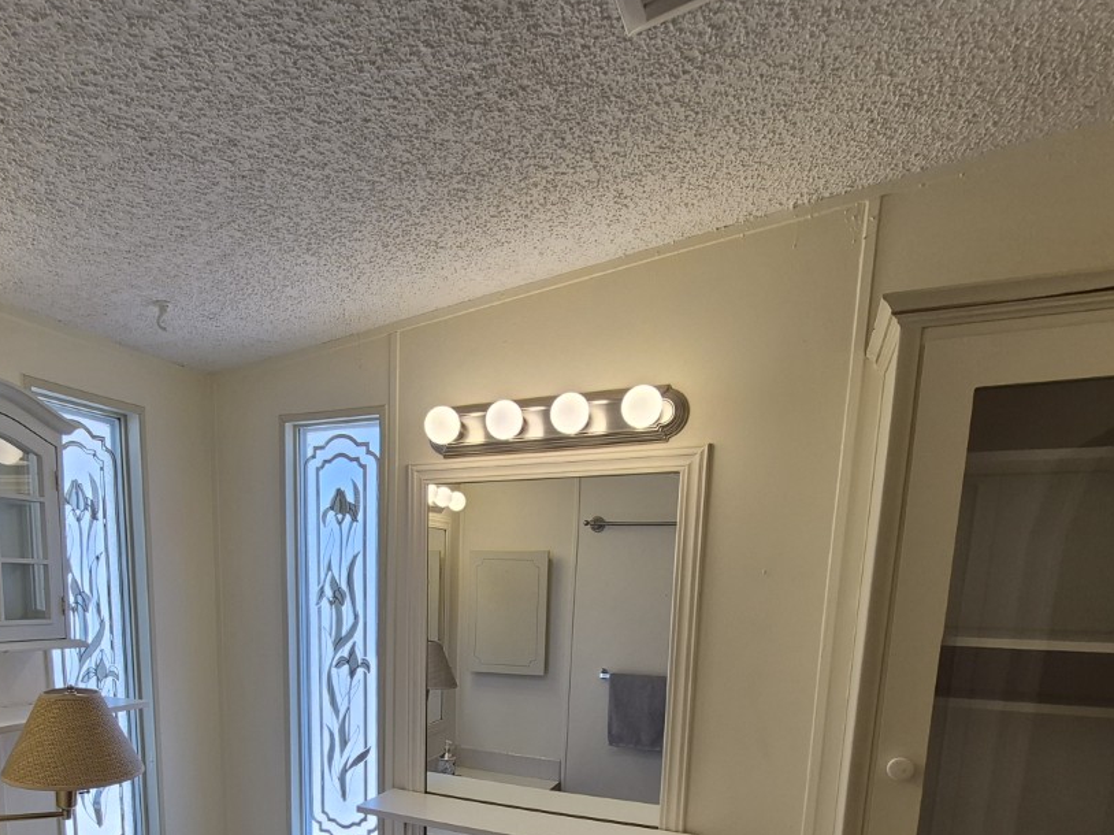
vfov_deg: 53.6
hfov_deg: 73.4
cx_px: 461
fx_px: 740
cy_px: 705
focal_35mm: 23
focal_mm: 1.74
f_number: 2.2
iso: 64
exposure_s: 1/120
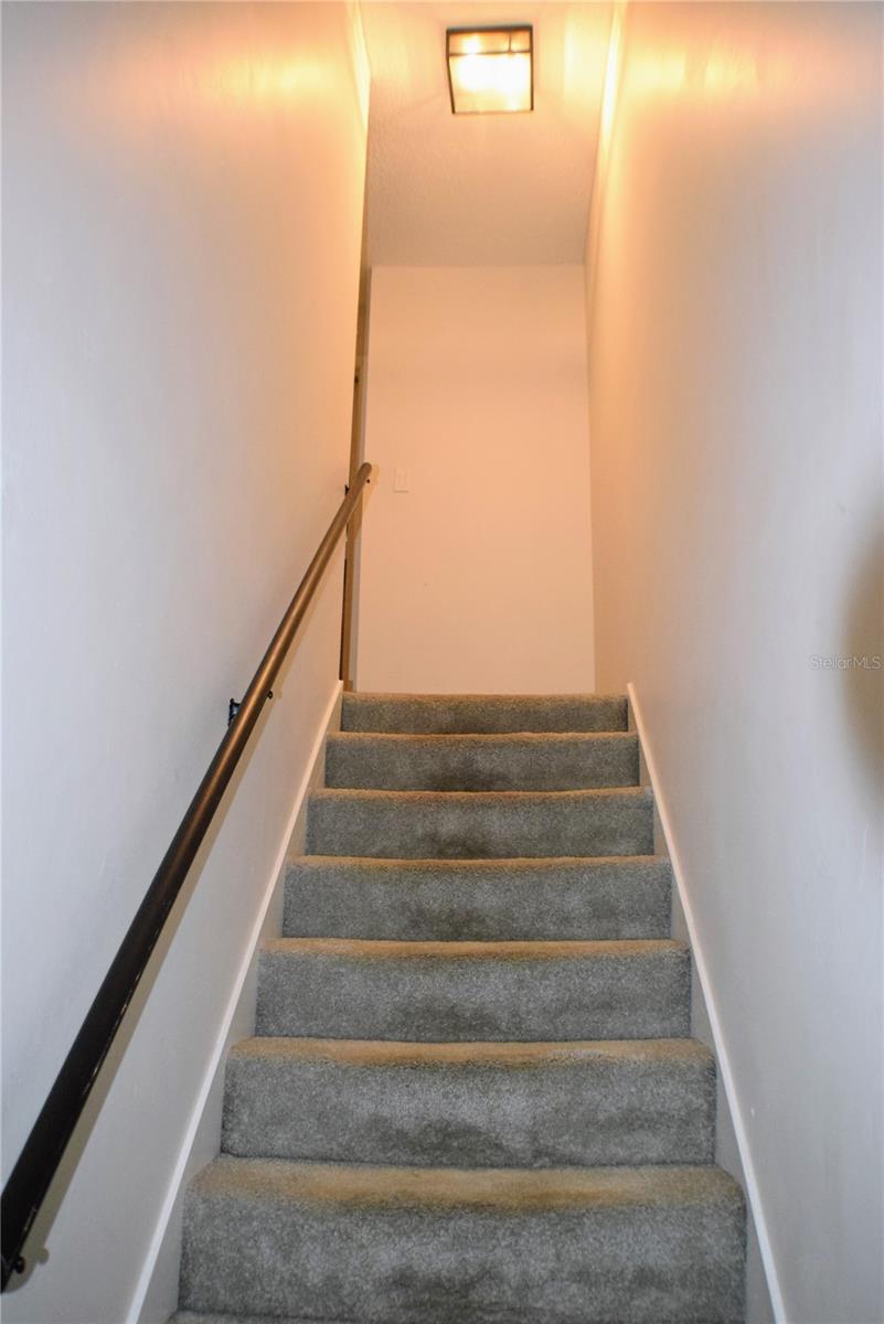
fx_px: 1380
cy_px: 662
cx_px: 442
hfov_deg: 35.5
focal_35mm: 38
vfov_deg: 51.3
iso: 3200
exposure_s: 1/60
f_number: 4
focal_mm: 25
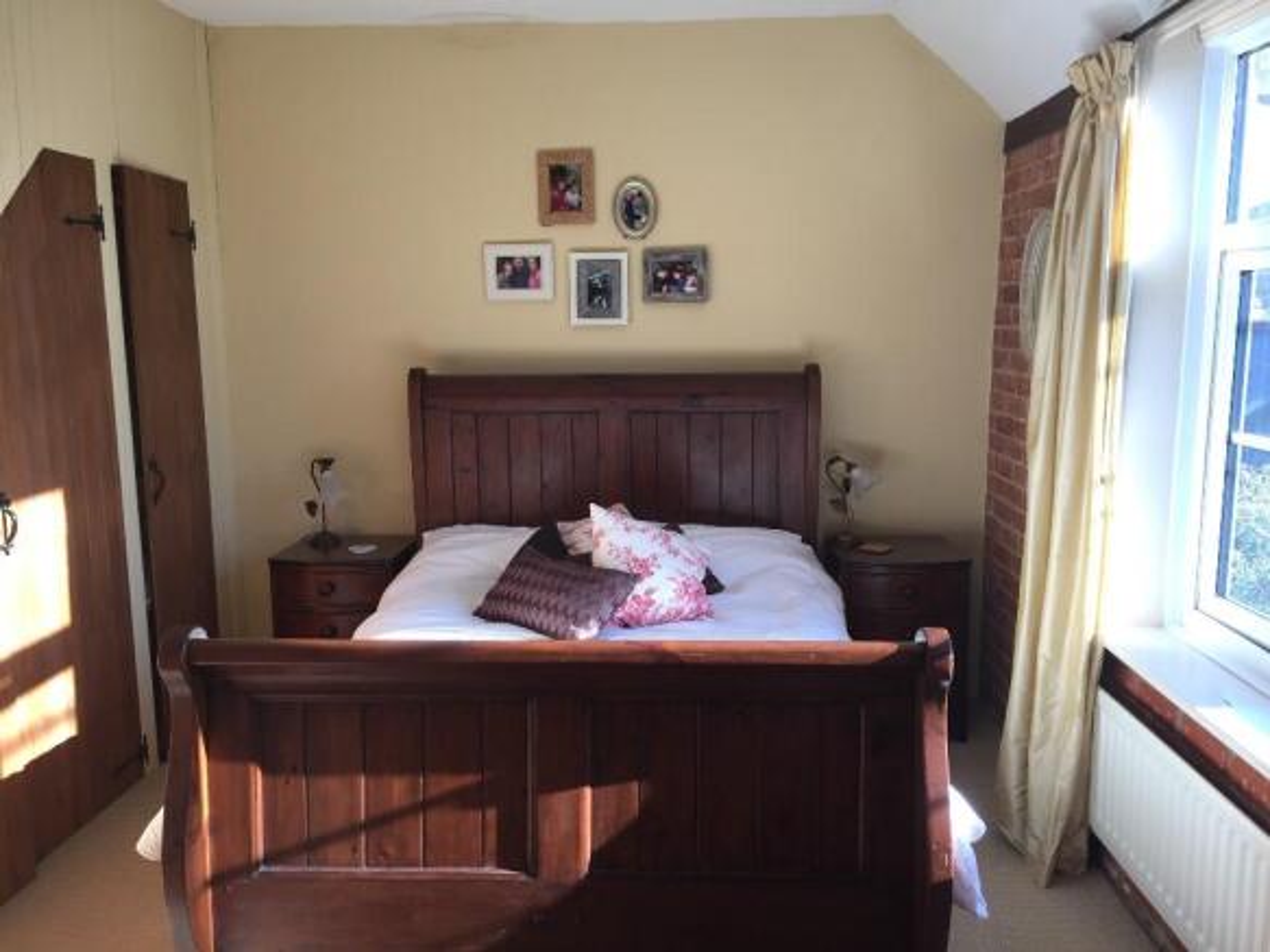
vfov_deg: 48.2
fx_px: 1064
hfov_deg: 61.7
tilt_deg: -7.9
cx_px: 635
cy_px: 476
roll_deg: +0.9
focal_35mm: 29
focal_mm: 4.15
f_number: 2.2
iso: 32
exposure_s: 1/100
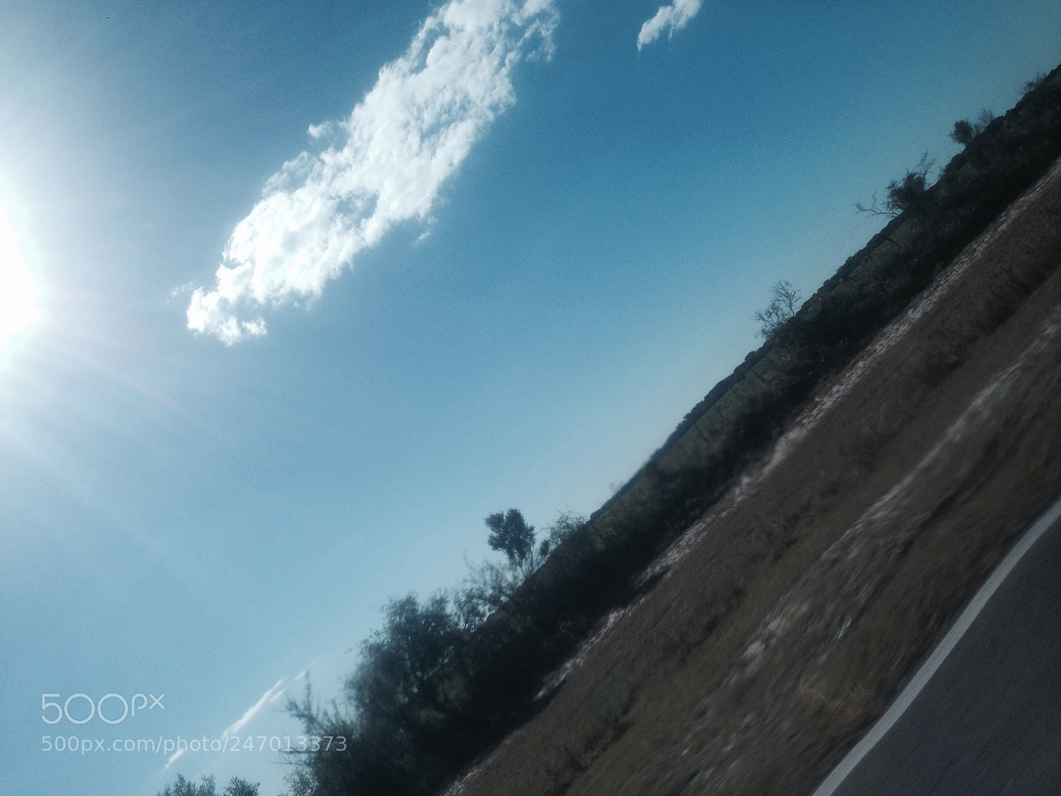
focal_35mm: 33
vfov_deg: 42.9
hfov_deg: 55.4
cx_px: 530
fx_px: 1011
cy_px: 398
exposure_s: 1/797
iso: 50
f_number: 2.4
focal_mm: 4.12
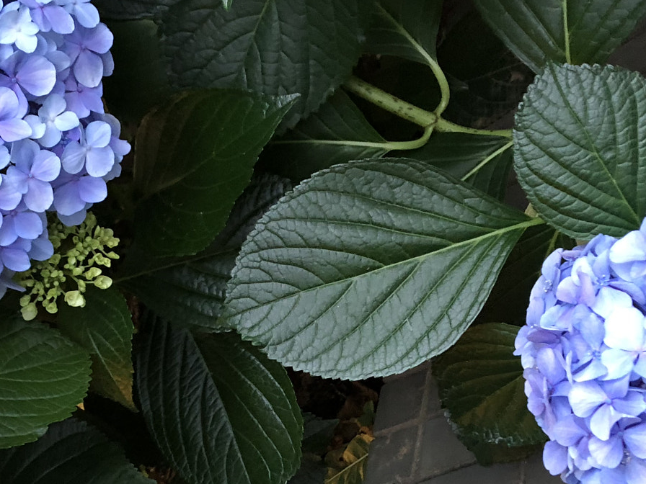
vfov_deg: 22.5
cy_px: 416
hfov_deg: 30.1
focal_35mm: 64
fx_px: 1194
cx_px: 242
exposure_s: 1/11
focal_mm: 3.99
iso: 100
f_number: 1.8
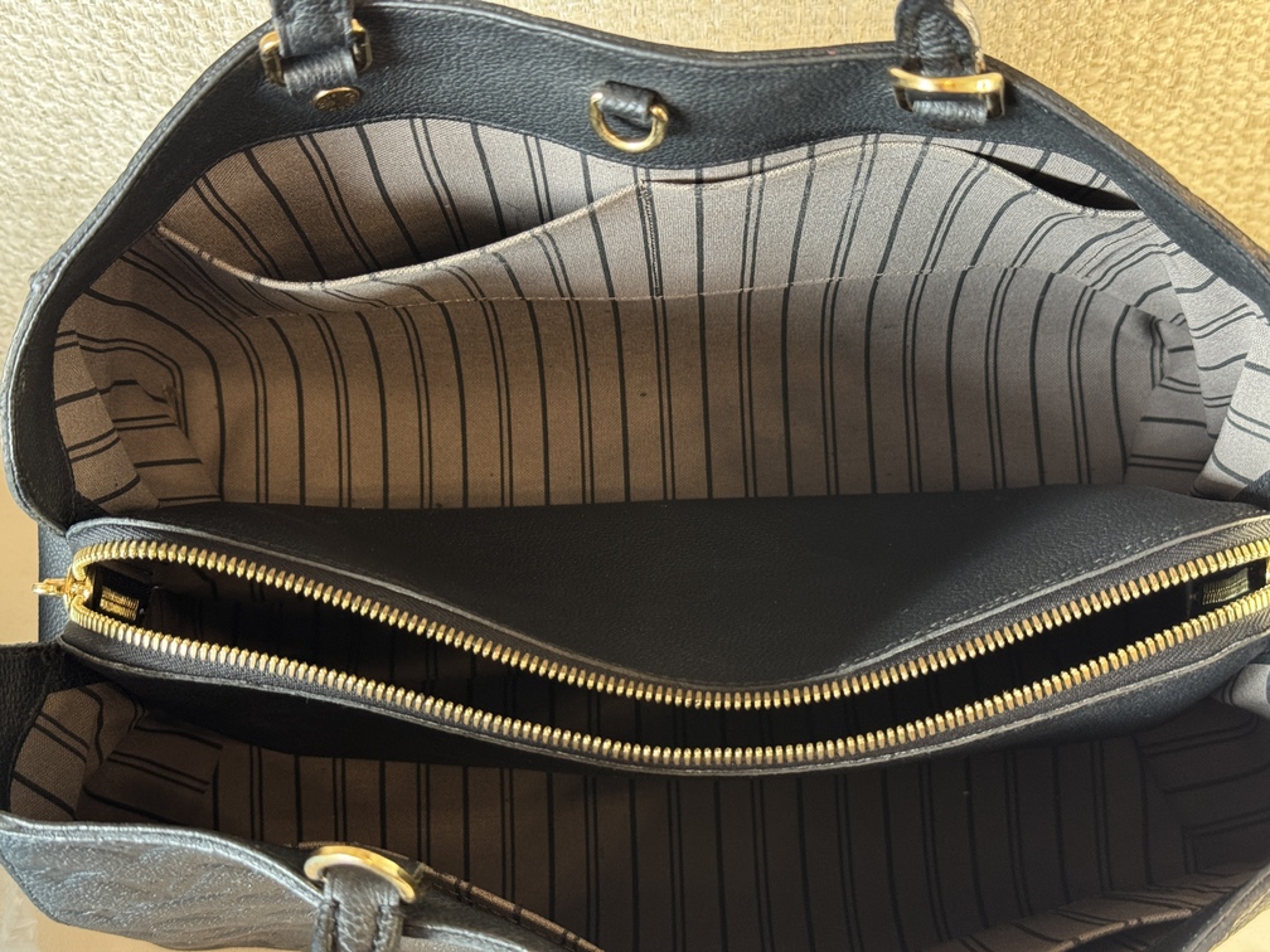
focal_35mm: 48
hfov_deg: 39.7
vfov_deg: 30.3
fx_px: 1761
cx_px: 635
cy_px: 476
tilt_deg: -51.0
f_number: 1.78
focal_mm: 6.76
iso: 200
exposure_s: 1/33
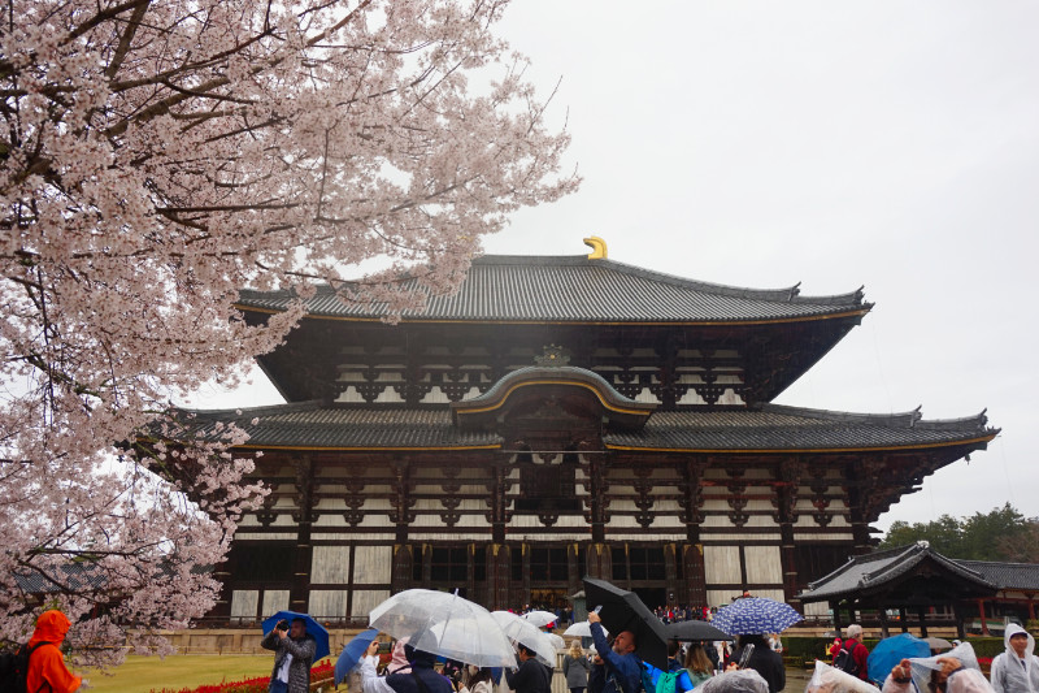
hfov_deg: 61.9
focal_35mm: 30
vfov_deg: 43.6
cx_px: 520
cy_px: 346
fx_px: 866
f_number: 4.5
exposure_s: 1/60
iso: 100
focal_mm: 20
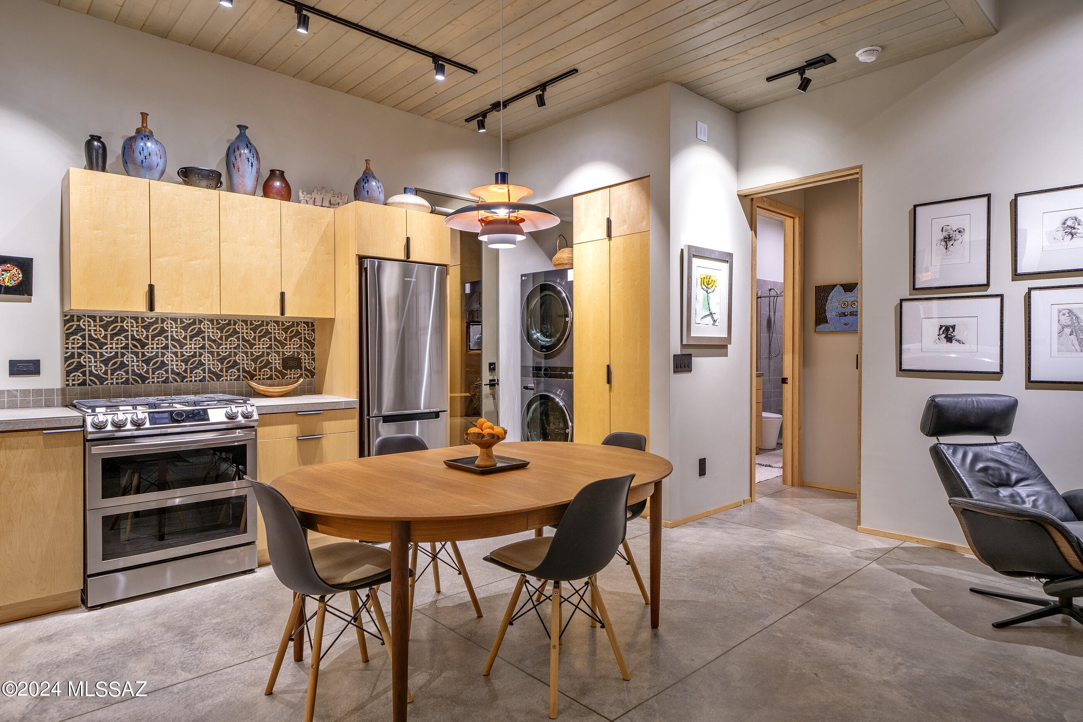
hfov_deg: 84.0
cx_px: 542
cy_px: 361
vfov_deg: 61.9
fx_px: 602
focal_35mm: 20
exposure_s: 1/1.25
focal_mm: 20
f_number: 7.1
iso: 200
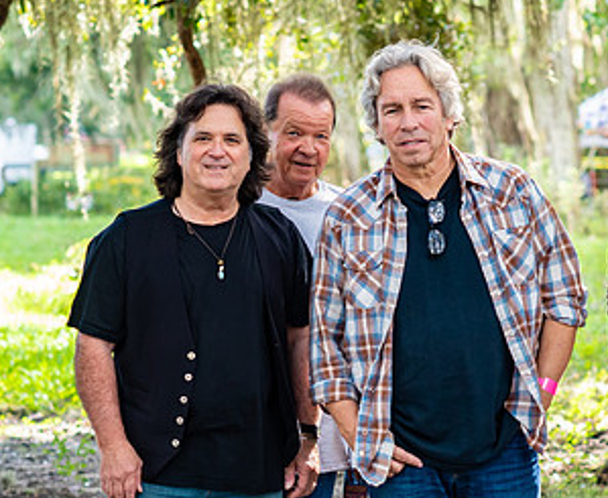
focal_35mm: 215
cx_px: 453
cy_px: 317
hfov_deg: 8.9
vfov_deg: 7.3
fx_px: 3906
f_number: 4
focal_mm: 85
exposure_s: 1/200
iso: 400
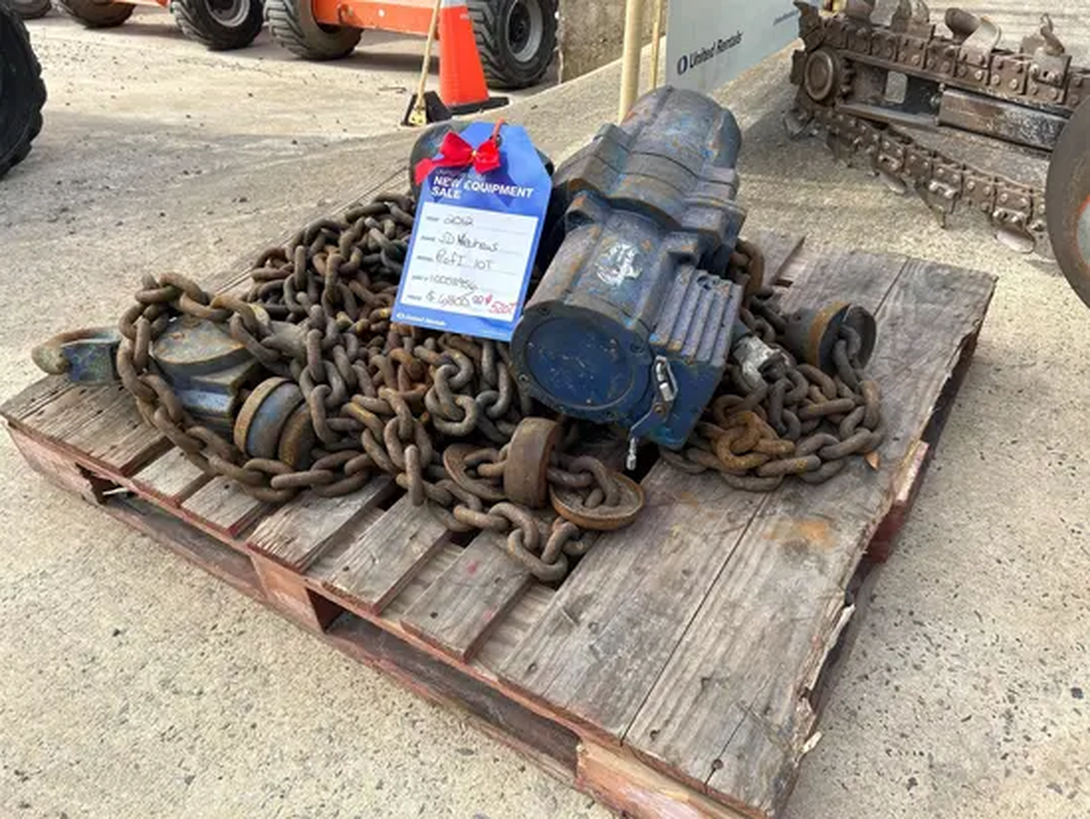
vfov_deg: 53.1
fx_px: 819
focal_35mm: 26
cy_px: 410
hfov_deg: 67.3
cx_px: 545
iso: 50
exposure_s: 1/1089
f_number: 1.5
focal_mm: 5.7
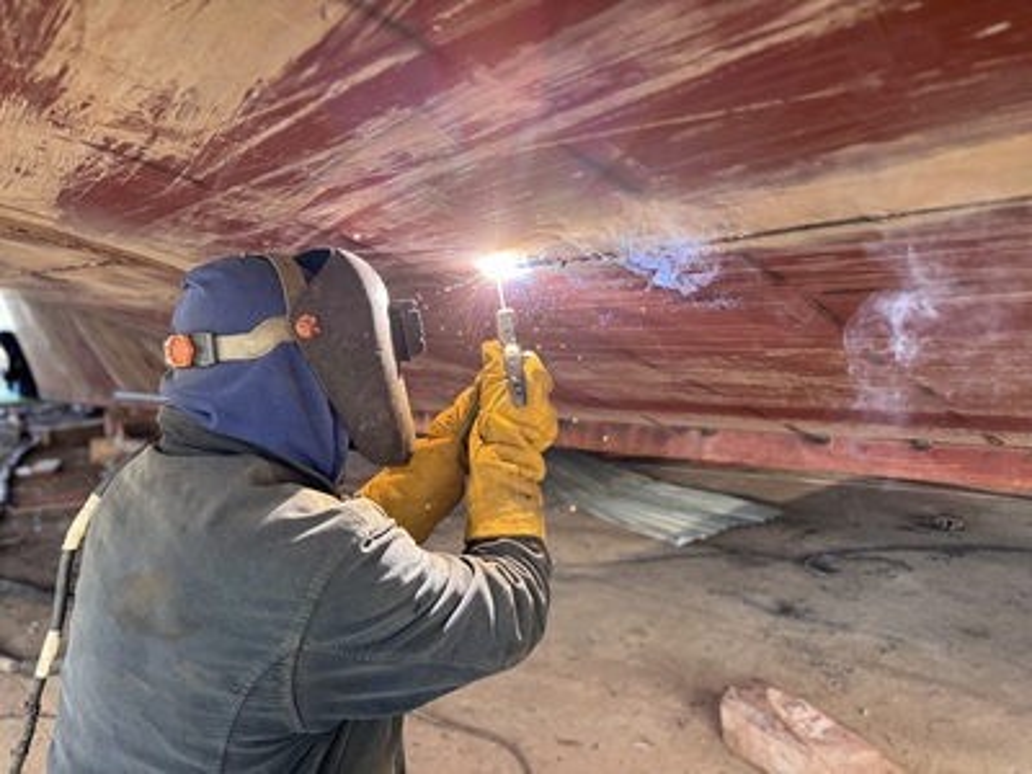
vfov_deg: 56.8
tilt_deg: -7.0
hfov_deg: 71.6
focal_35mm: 24
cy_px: 387
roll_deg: +2.3
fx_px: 716
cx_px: 516
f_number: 1.78
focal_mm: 6.76
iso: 100
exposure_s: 1/170
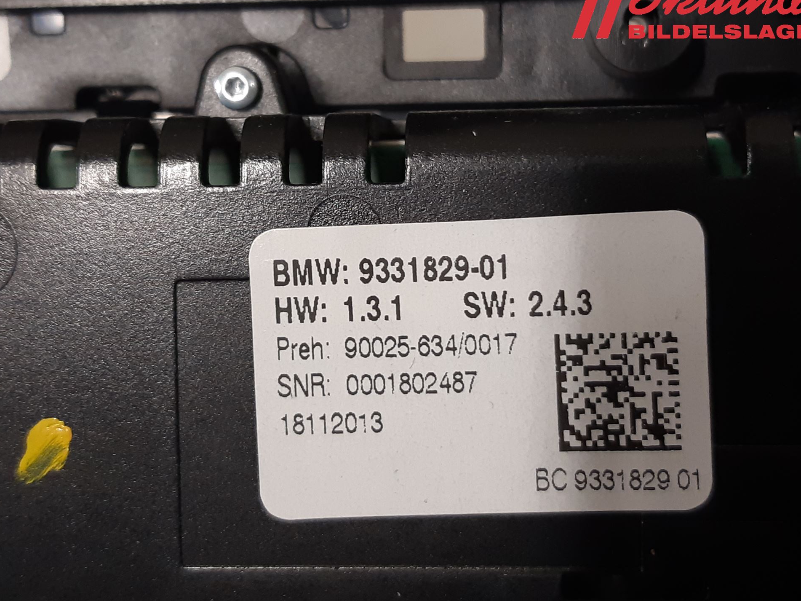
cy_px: 291
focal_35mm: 28
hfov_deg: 63.5
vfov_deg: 49.7
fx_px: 648
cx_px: 399
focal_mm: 3.93
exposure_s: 1/50
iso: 125
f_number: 1.7
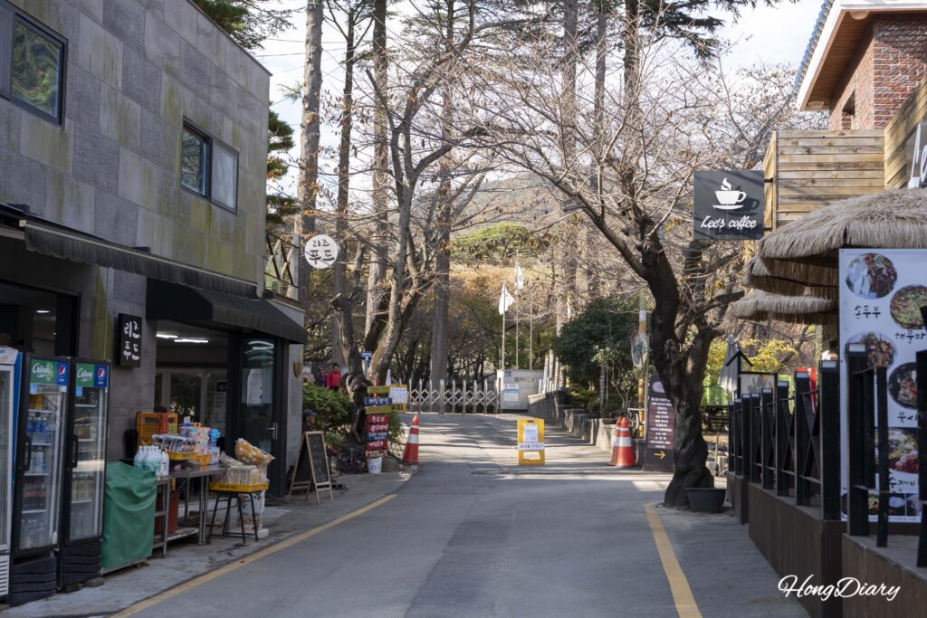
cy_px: 309
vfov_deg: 25.5
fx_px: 1365
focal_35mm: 53
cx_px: 464
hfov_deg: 37.5
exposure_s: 1/80
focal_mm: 53
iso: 100
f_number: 6.3
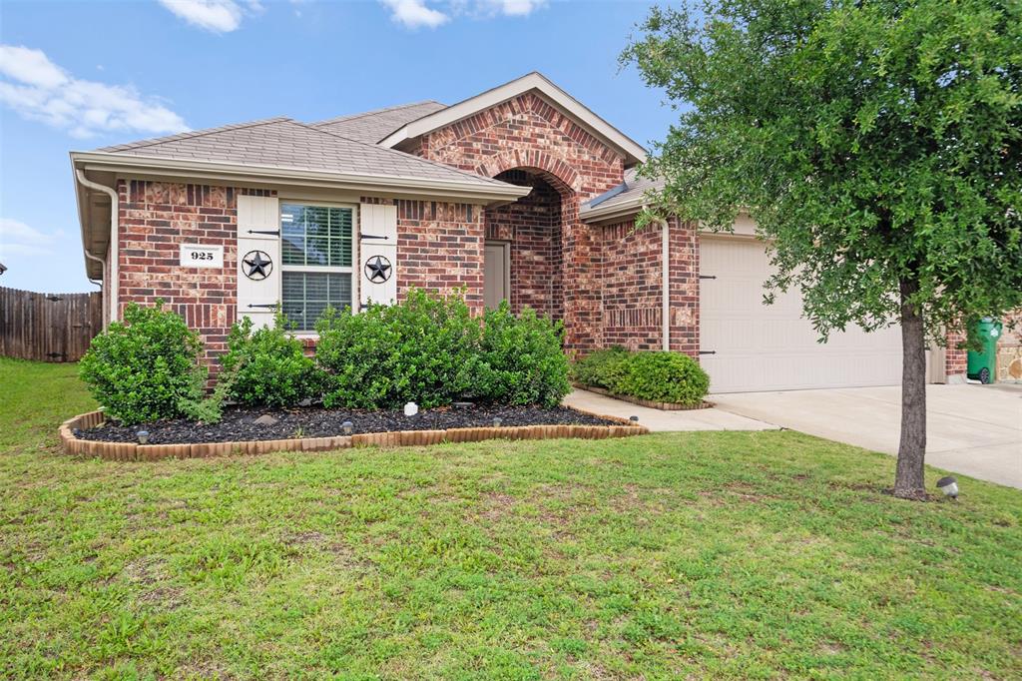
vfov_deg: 46.4
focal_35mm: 28
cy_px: 340
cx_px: 511
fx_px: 795
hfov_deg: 65.5
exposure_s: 1/80
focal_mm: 28
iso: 800
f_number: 7.1
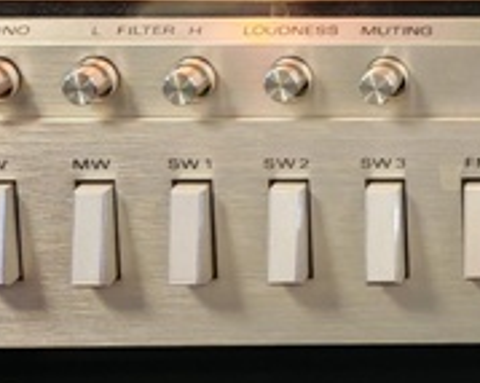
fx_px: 2144
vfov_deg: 10.1
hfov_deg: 11.8
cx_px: 858
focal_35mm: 151
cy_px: -32
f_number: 1.9
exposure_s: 1/33
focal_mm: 6.67
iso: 640
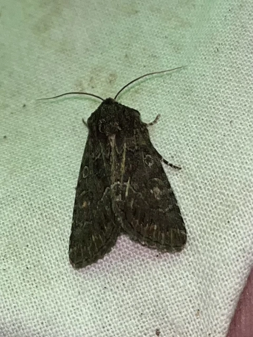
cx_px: 126
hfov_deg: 53.1
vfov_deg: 67.3
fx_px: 253
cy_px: 168
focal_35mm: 26
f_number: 1.6
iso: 32
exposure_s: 1/81
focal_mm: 5.1
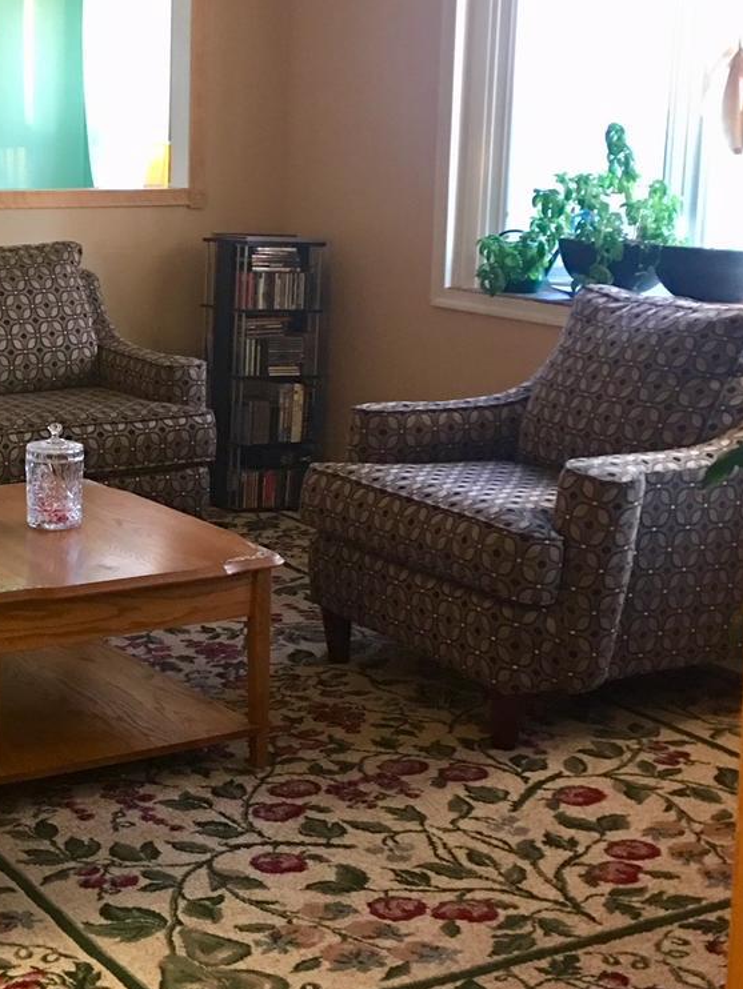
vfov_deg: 32.1
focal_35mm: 60
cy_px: 401
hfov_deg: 23.9
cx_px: 109
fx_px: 1716
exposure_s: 1/8
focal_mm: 4.15
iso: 100
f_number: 2.2
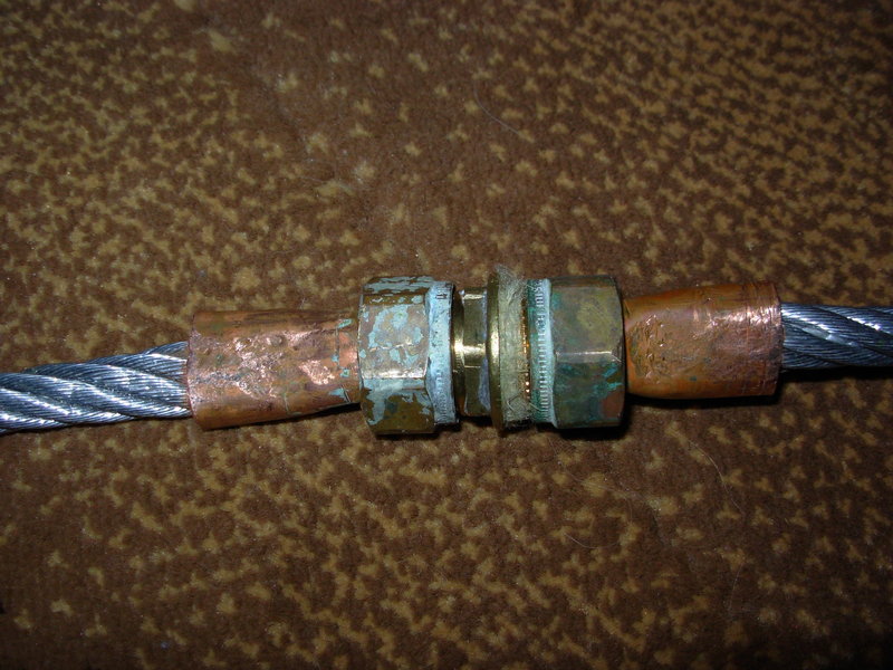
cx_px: 446
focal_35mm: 38
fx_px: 980
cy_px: 335
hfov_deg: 49.0
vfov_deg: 37.7
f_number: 2.9
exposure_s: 1/32
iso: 50
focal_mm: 6.3
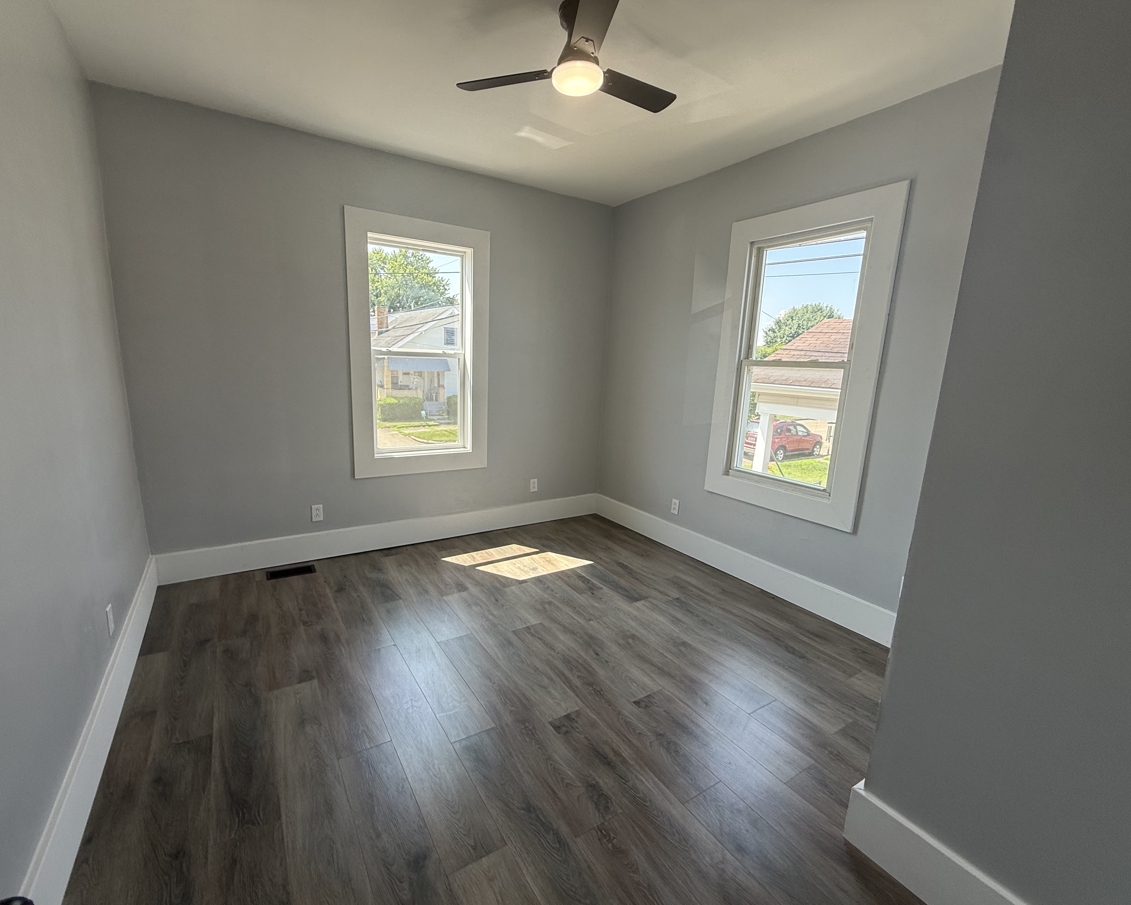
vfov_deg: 84.0
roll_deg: -1.8
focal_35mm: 15
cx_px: 539
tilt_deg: -8.2
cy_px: 459
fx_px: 502
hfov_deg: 96.7
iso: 64
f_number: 2.2
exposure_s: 1/252
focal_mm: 2.22
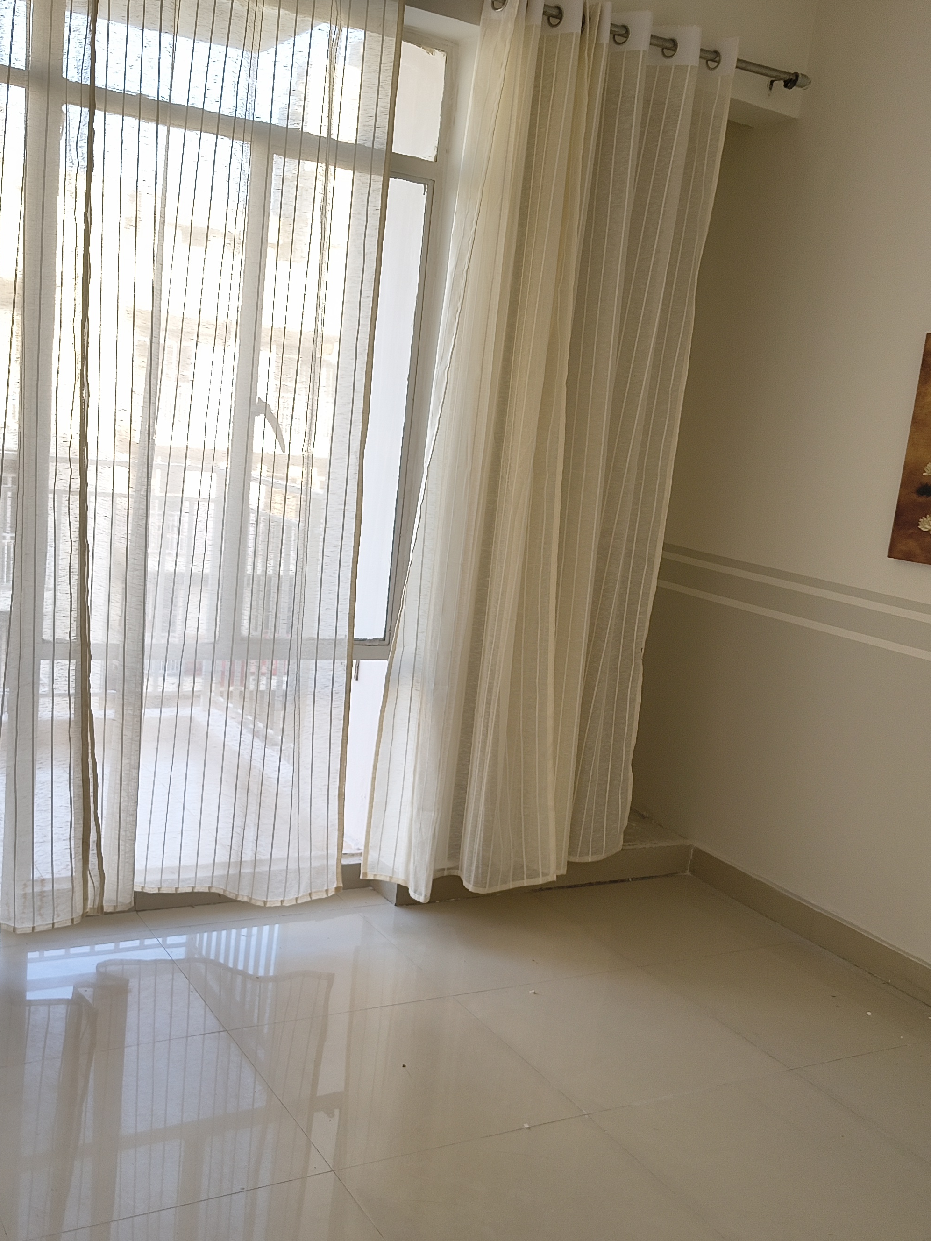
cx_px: 476
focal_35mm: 37
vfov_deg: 50.1
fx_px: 1327
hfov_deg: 38.7
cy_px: 685
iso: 100
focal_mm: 5.56
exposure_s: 1/128
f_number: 1.8
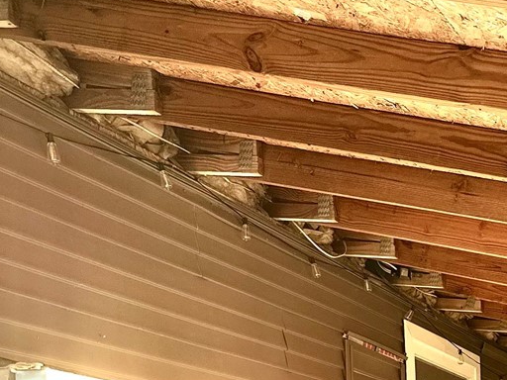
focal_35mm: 75
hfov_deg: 22.8
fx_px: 1098
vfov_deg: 17.5
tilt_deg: -2.2
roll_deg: +0.2
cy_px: 581
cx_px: 681
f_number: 1.78
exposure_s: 1/121
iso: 100
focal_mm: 6.86
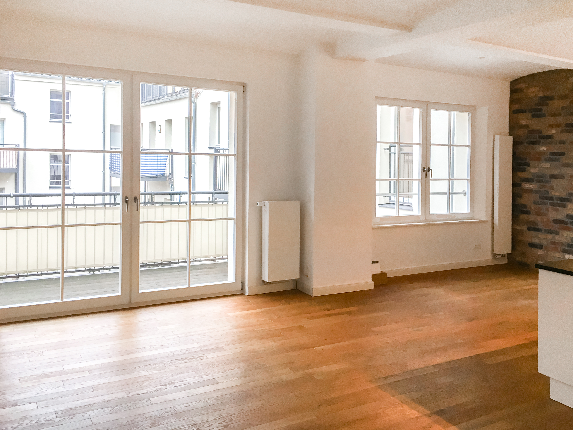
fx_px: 513
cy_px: 203
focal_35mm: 31
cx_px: 305
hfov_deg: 58.3
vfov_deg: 45.4
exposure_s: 1/33
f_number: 2.2
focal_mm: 4.15
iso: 64
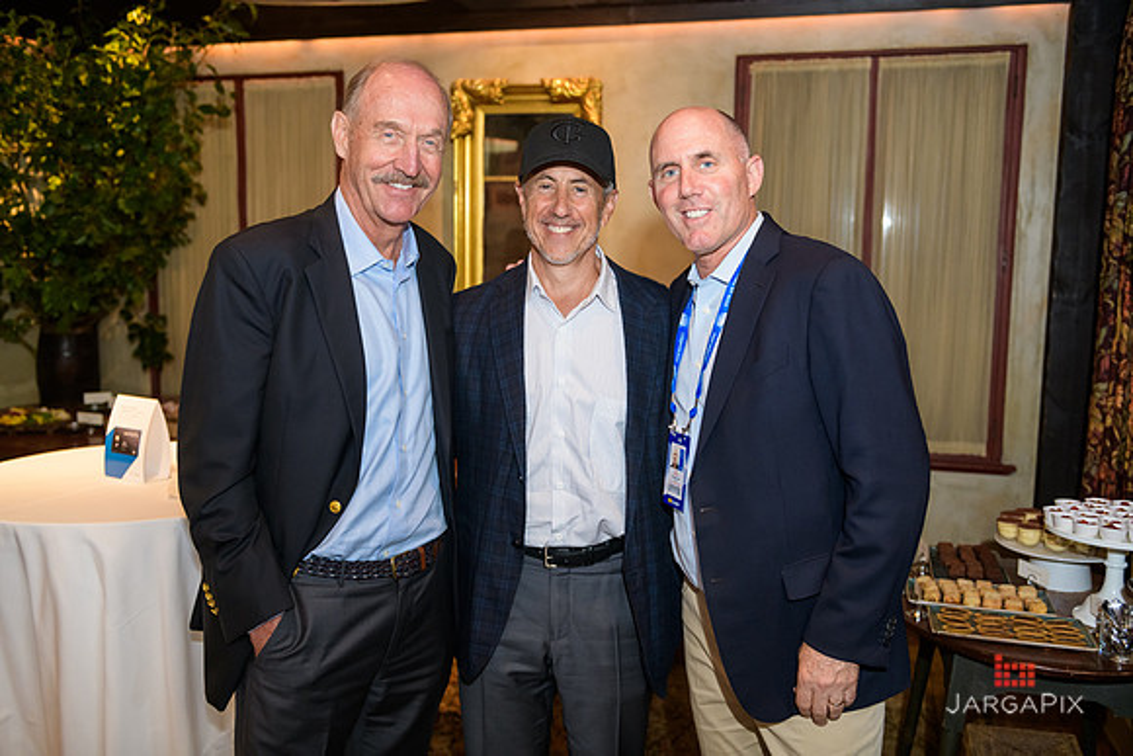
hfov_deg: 58.7
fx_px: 1007
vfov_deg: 41.1
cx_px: 566
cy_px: 378
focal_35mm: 32
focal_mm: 32
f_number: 3.2
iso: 1250
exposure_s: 1/125
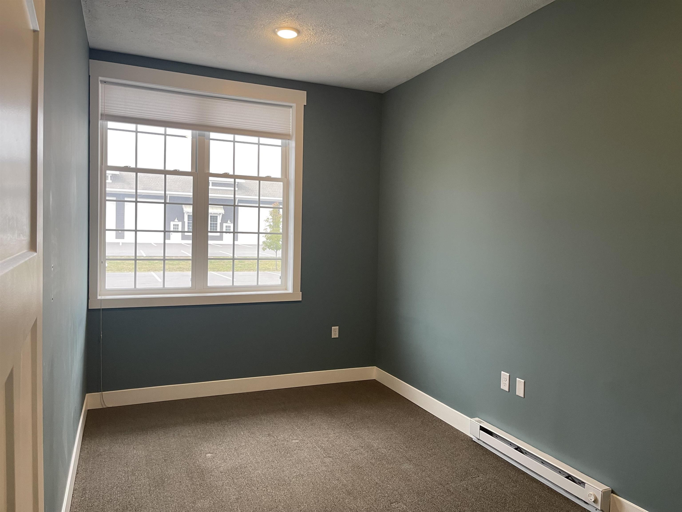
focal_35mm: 26
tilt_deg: -1.7
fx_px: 512
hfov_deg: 67.3
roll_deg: -1.6
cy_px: 256
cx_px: 341
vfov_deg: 53.1
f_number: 1.6
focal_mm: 5.1
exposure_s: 1/60
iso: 100
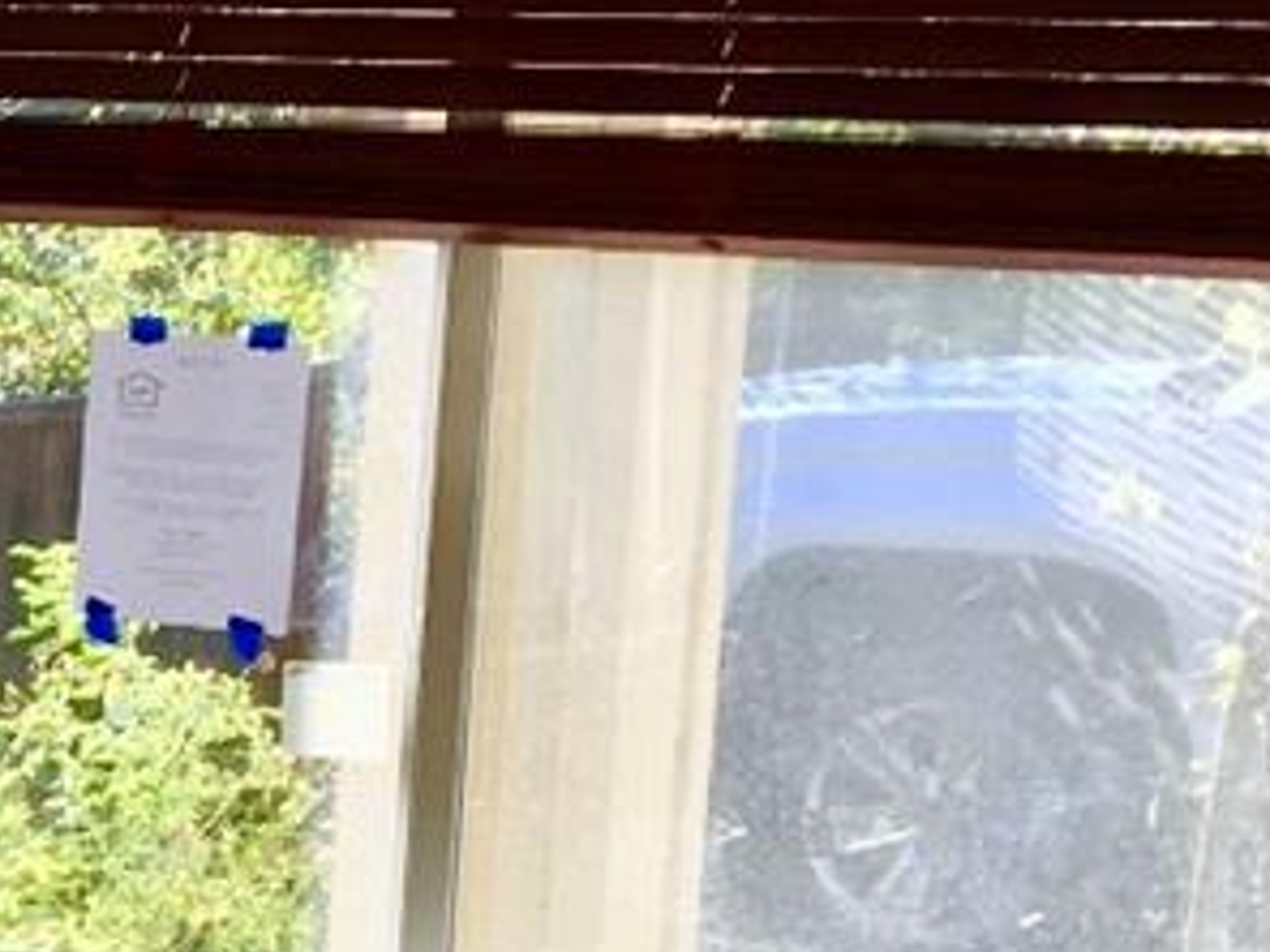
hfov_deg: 11.8
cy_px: 849
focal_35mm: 147
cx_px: -1394
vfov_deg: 10.0
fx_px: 5393
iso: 25
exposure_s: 1/153
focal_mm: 4.15
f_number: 2.2
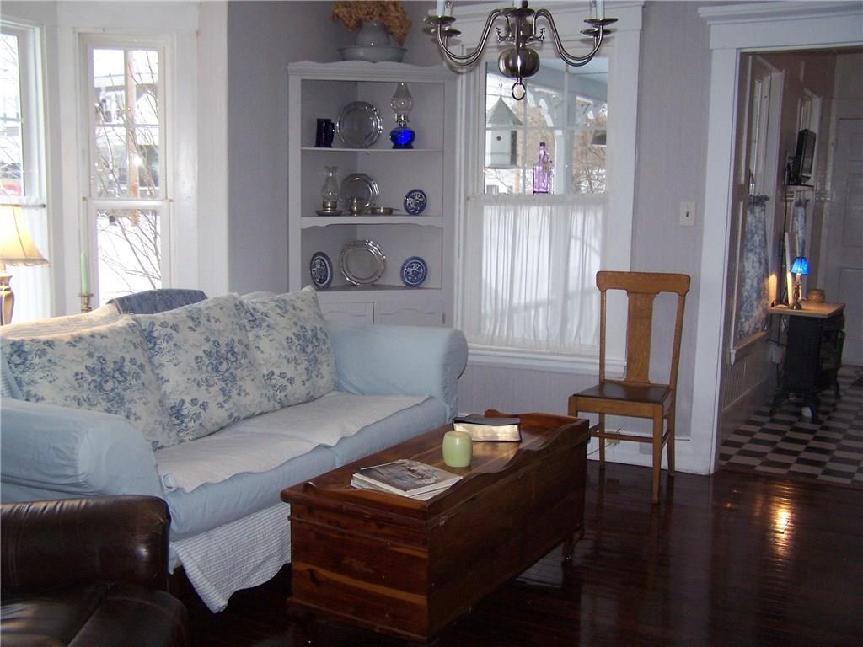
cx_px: 432
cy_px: 324
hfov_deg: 49.0
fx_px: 947
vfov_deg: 37.7
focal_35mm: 38
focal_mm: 6.3
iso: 140
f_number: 2.8
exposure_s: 1/60
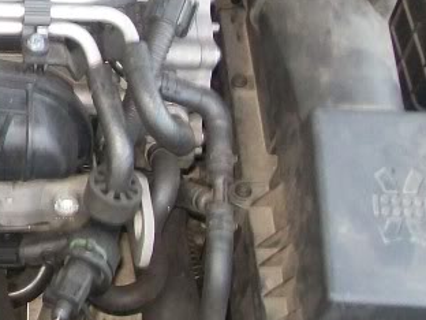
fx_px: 1452
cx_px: -172
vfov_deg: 12.5
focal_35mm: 118
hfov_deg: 15.6
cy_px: 36
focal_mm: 6
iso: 160
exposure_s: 1/60
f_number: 2.7
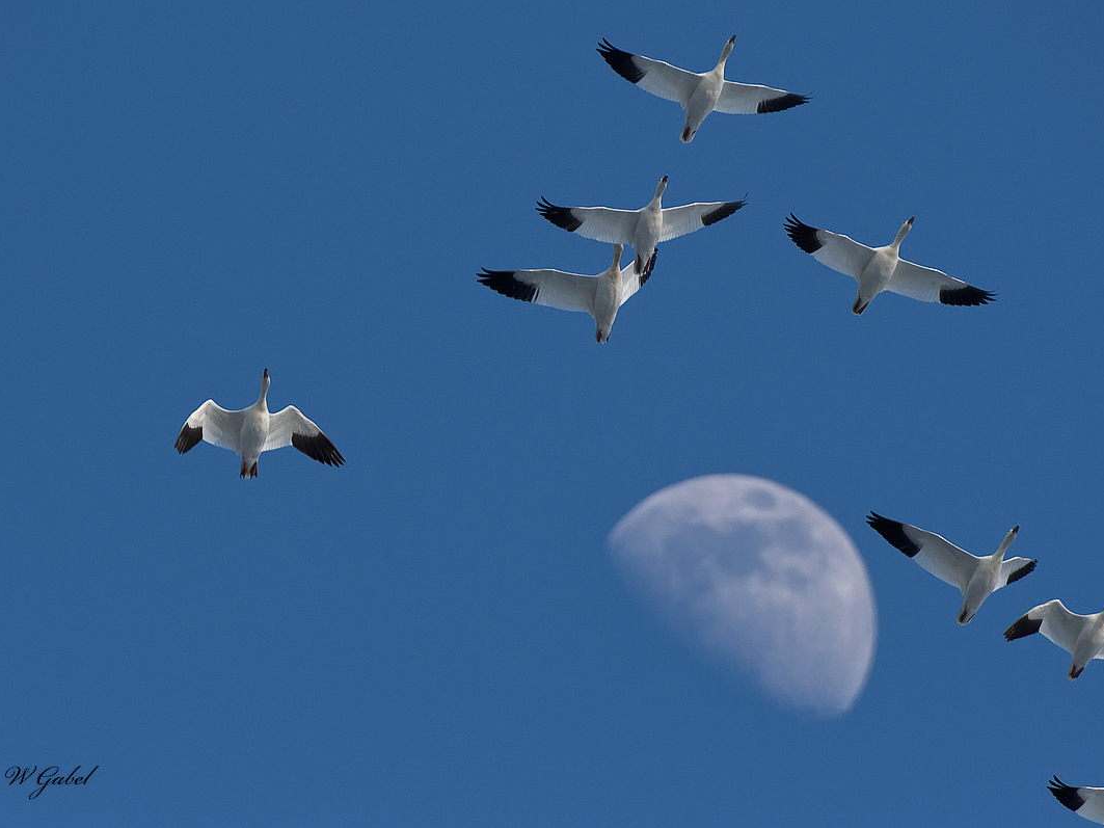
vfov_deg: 1.8
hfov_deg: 2.4
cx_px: 588
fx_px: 25958
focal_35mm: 814
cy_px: 414
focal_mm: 500
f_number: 8
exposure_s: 1/3200
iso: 1800
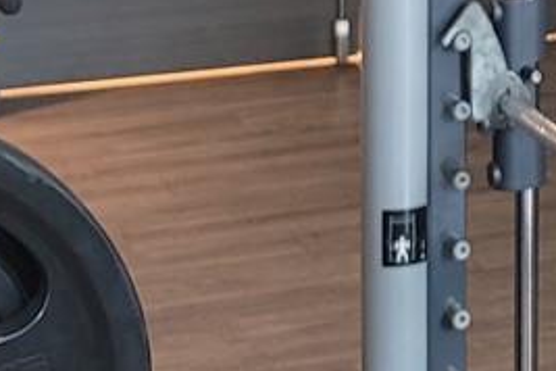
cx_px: 806
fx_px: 2409
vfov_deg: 8.3
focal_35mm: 156
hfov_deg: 12.6
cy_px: -427
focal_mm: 7
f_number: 1.8
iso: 200
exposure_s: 1/40
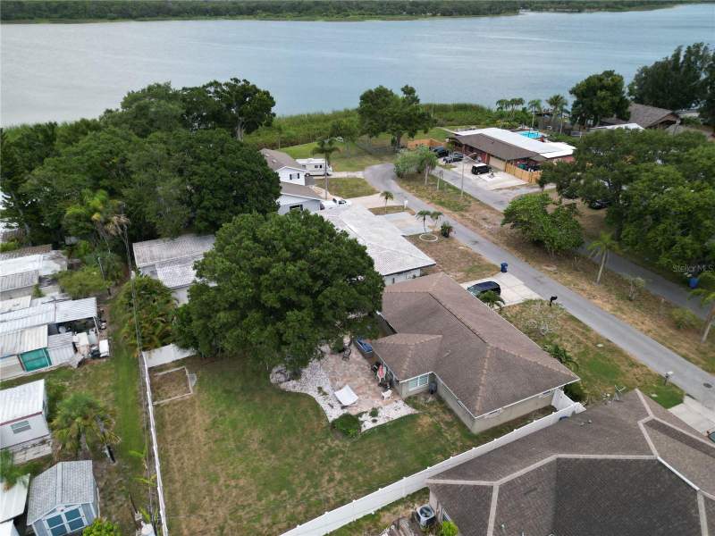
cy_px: 268
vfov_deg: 56.8
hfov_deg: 71.6
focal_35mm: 24
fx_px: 496
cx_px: 358
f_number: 1.7
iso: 130
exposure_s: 1/100
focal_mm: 6.72
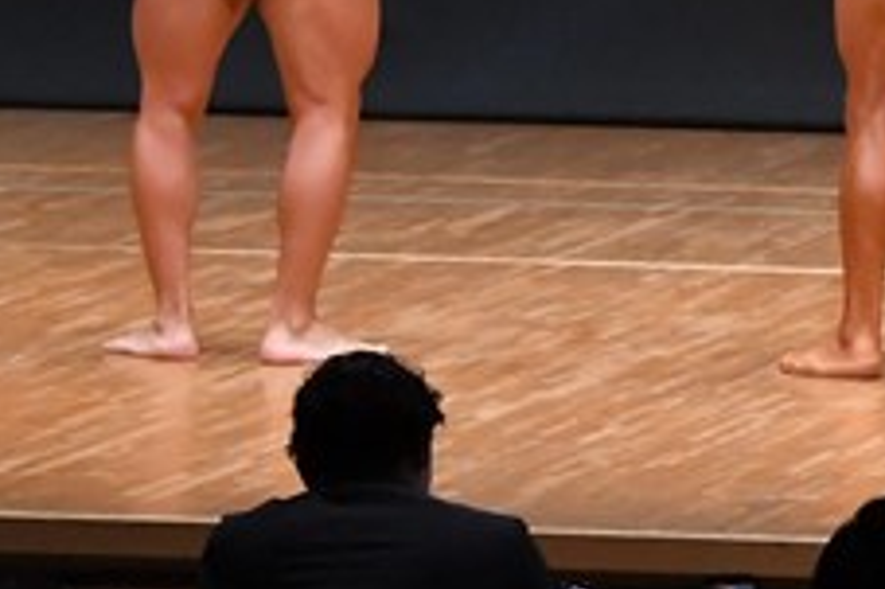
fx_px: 12553
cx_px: 1246
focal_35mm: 511
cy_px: -328
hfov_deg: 4.0
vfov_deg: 2.7
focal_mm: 100
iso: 6400
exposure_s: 1/400
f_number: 5.6
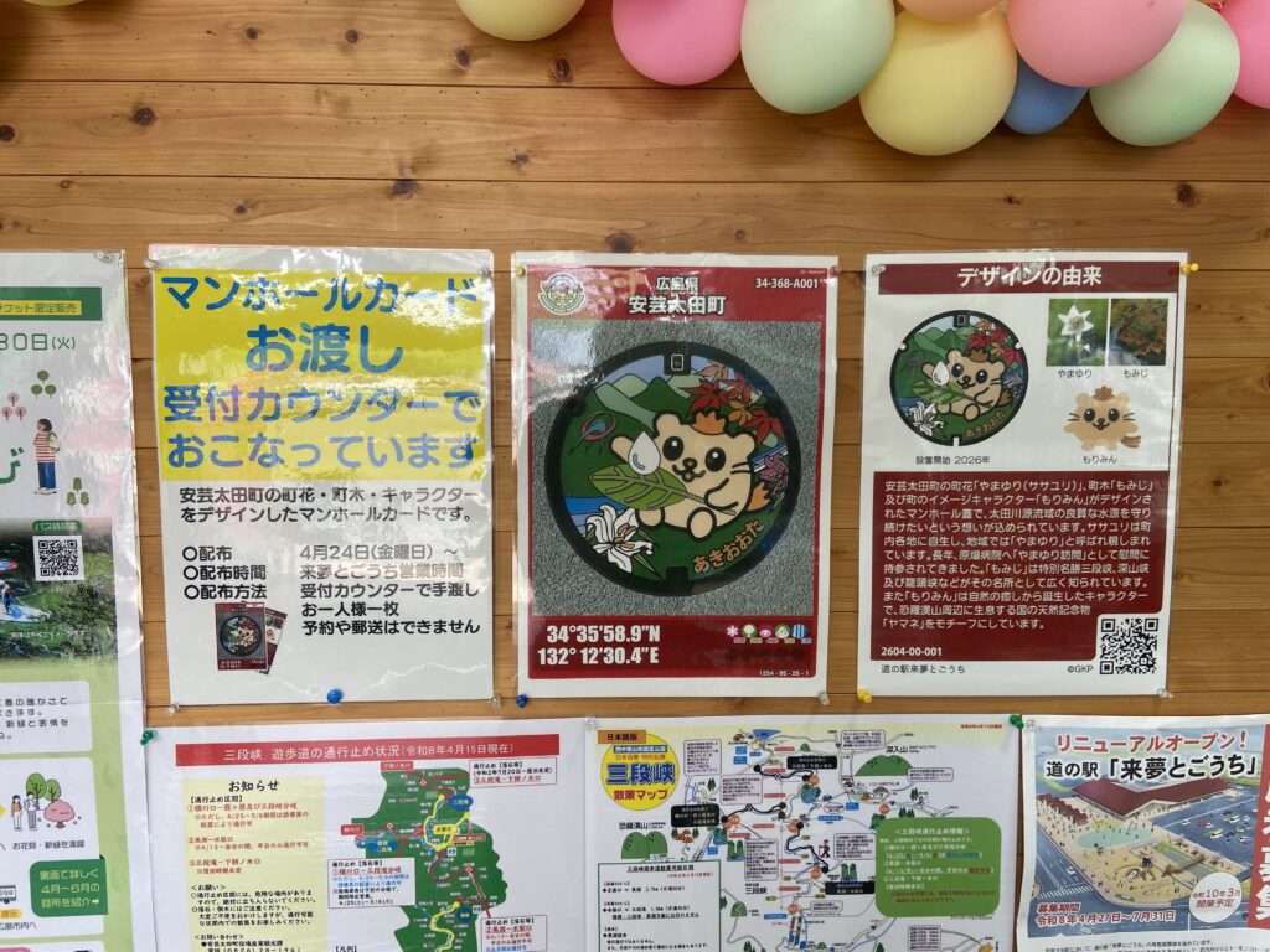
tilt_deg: -6.2
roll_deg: -0.8
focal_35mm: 26
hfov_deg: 67.3
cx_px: 635
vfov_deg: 53.1
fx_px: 954
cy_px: 476
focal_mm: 4.25
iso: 32
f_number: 1.8
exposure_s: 1/122
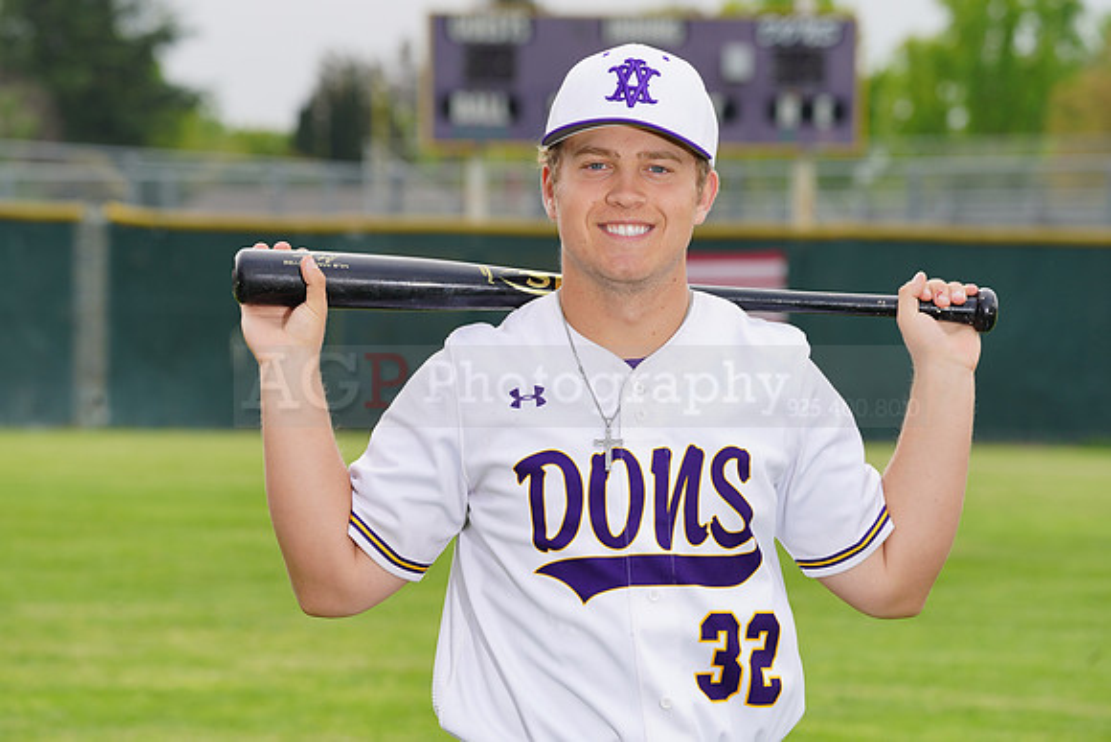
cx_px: 556
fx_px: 6050
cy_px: 371
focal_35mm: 196
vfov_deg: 7.0
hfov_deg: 10.5
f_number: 9
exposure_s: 1/250
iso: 200
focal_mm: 196
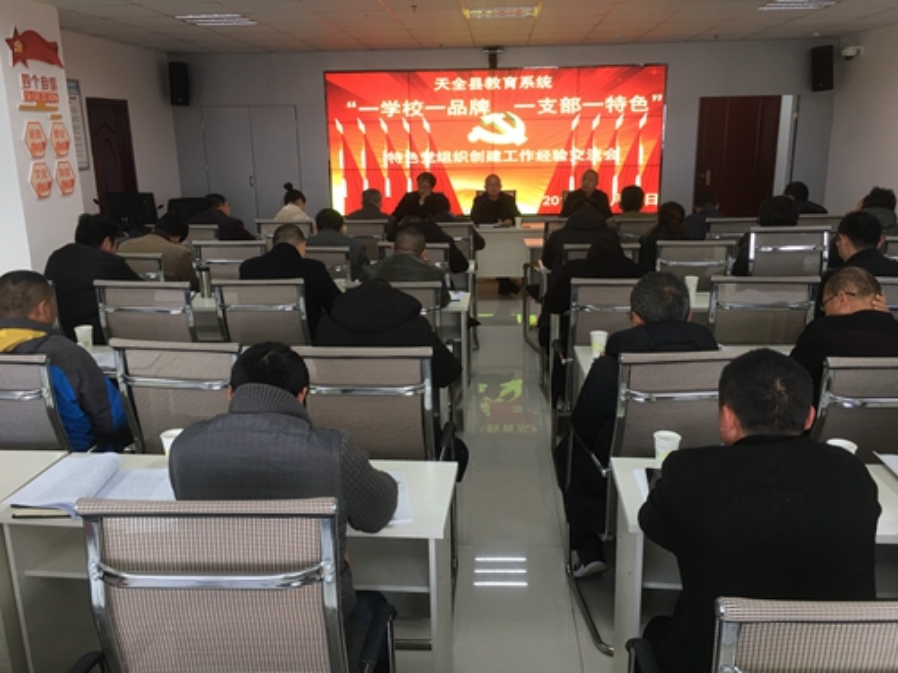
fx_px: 752
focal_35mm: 29
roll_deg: +0.7
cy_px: 336
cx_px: 449
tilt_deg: -13.9
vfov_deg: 48.2
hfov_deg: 61.7
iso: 40
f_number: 2.2
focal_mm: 4.15
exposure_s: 1/17
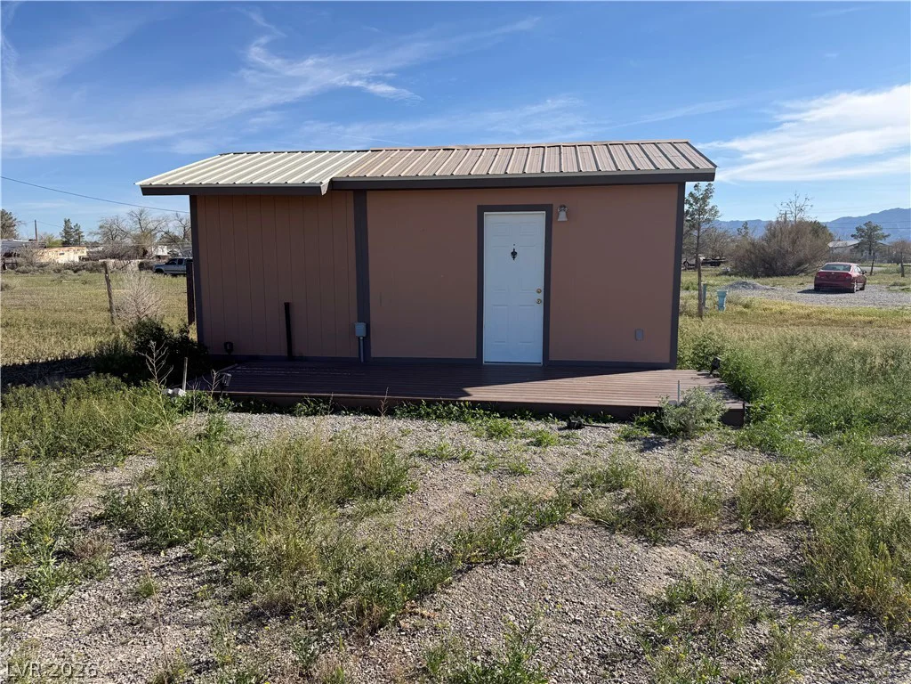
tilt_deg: -9.8
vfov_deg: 56.8
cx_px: 456
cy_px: 342
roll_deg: +0.0
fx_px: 632
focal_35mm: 24
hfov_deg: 71.6
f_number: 1.78
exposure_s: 1/4975
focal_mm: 6.76
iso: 80
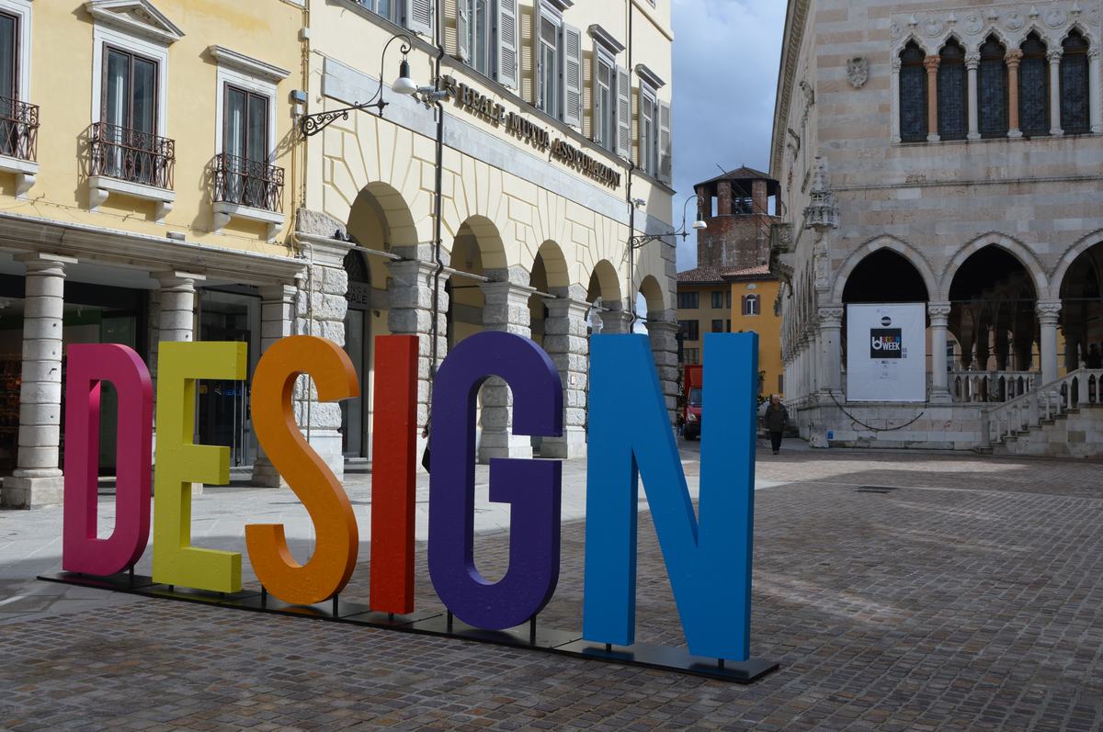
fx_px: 1148
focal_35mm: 38
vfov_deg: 35.4
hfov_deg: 51.3
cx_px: 552
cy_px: 366
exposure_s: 1/250
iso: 100
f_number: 8
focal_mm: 25
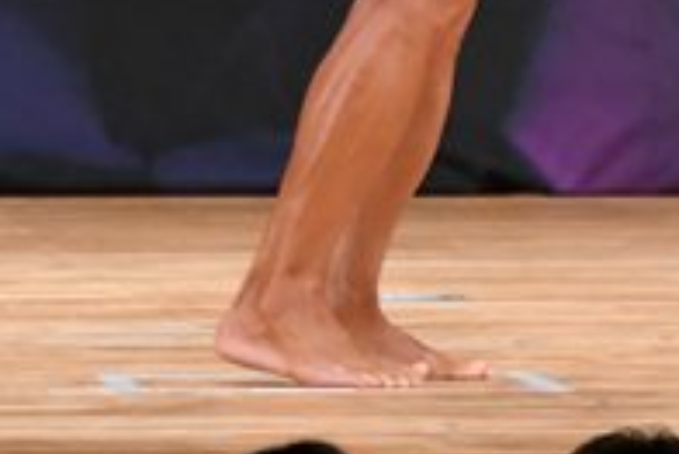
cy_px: -295
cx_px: 449
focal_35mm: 1066
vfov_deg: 1.3
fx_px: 20120
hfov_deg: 1.9
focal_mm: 180
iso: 3200
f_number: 5.6
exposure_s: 1/400
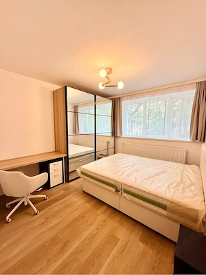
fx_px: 111
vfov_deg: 102.1
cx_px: 103
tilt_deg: -5.1
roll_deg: -0.3
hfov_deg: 85.7
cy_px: 138
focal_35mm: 14
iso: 200
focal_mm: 2.22
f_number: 2.2
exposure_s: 1/99
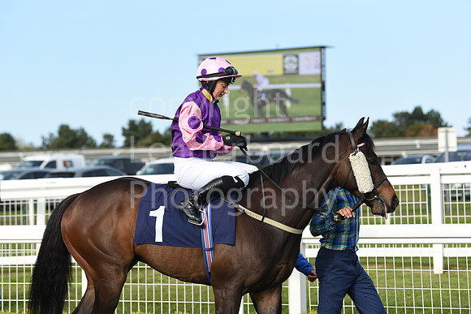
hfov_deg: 16.8
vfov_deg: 11.2
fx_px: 1596
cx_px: 236
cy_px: 157
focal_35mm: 122
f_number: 4.5
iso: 400
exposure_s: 1/2500
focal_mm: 122
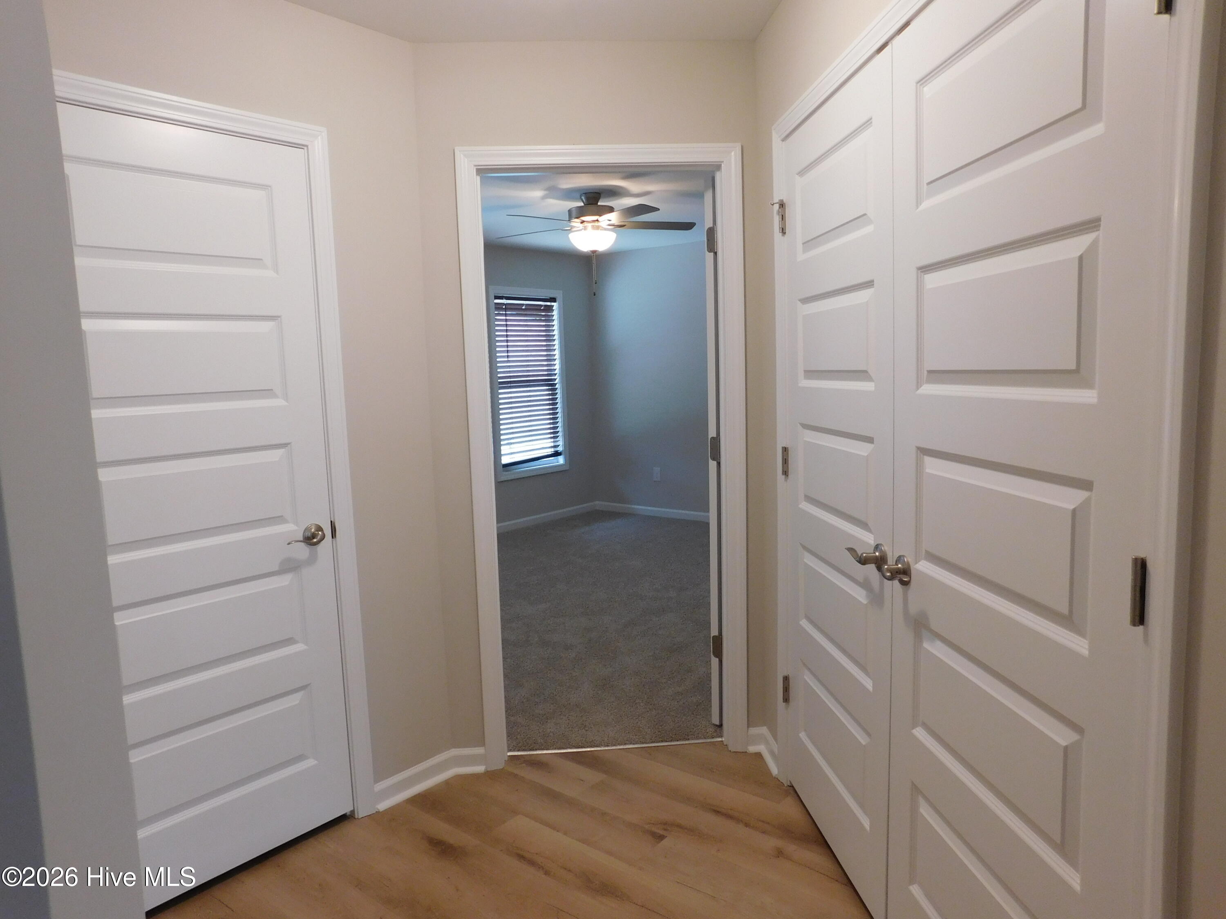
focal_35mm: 23
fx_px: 815
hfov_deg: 73.9
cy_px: 460
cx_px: 613
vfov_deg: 58.9
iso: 180
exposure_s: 1/30
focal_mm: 4
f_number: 3
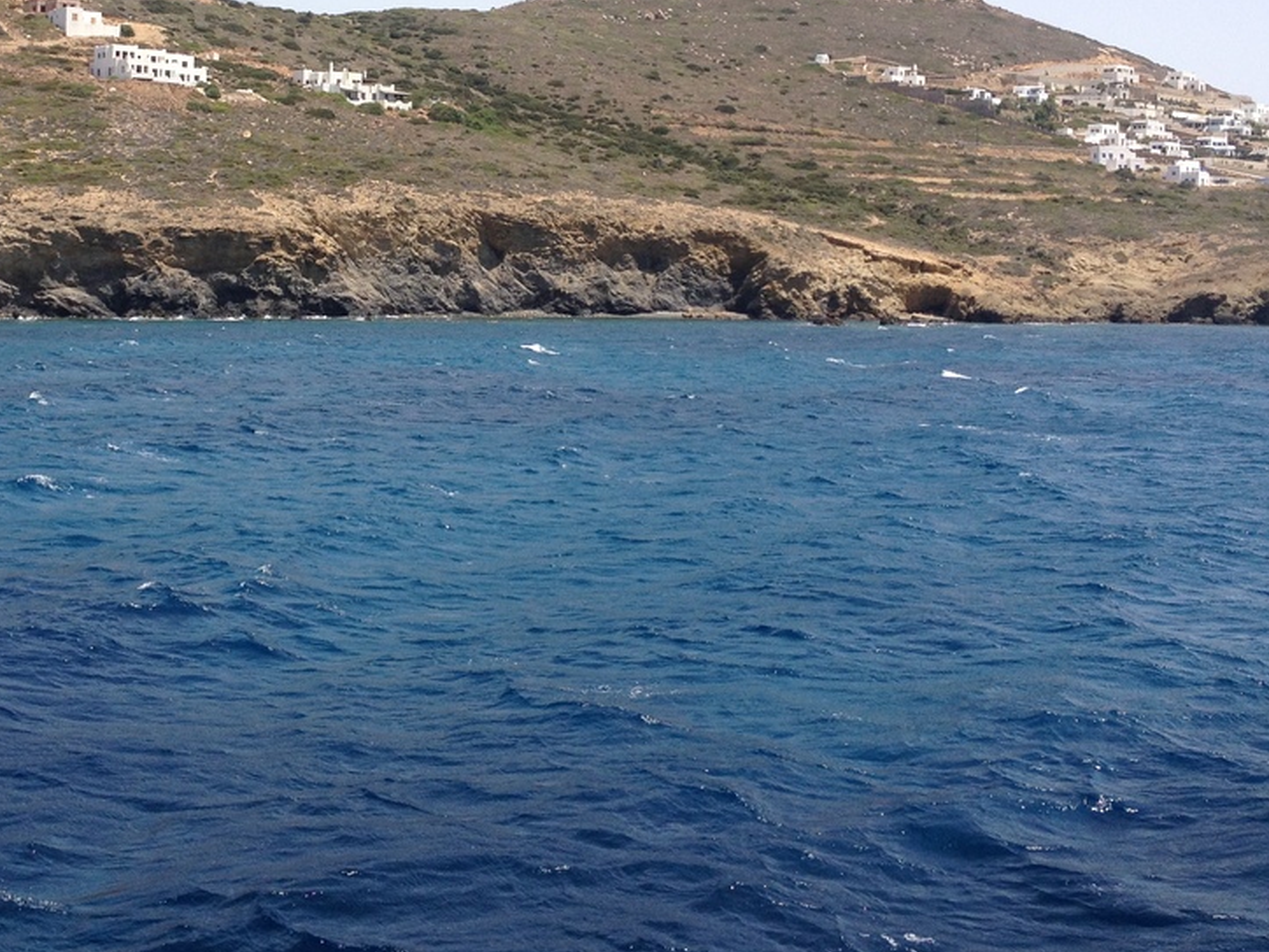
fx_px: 2126
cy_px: 181
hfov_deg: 33.0
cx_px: 442
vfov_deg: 24.8
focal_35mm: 58
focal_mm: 4.28
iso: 50
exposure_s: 1/1534
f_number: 2.4
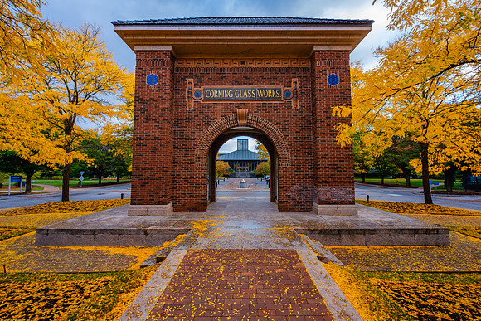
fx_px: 203
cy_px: 159
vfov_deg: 76.7
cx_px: 242
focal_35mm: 15
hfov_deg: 99.7
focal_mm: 10
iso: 160
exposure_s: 1/10
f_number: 8
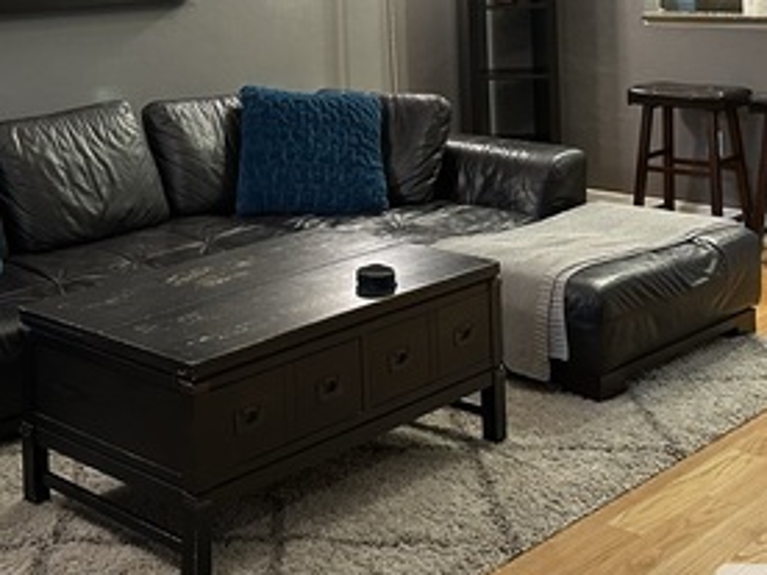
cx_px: 238
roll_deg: +1.9
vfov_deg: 24.0
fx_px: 1285
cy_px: -19
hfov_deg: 32.9
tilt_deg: -1.9
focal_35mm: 58
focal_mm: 6.86
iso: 400
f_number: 1.78
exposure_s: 1/60
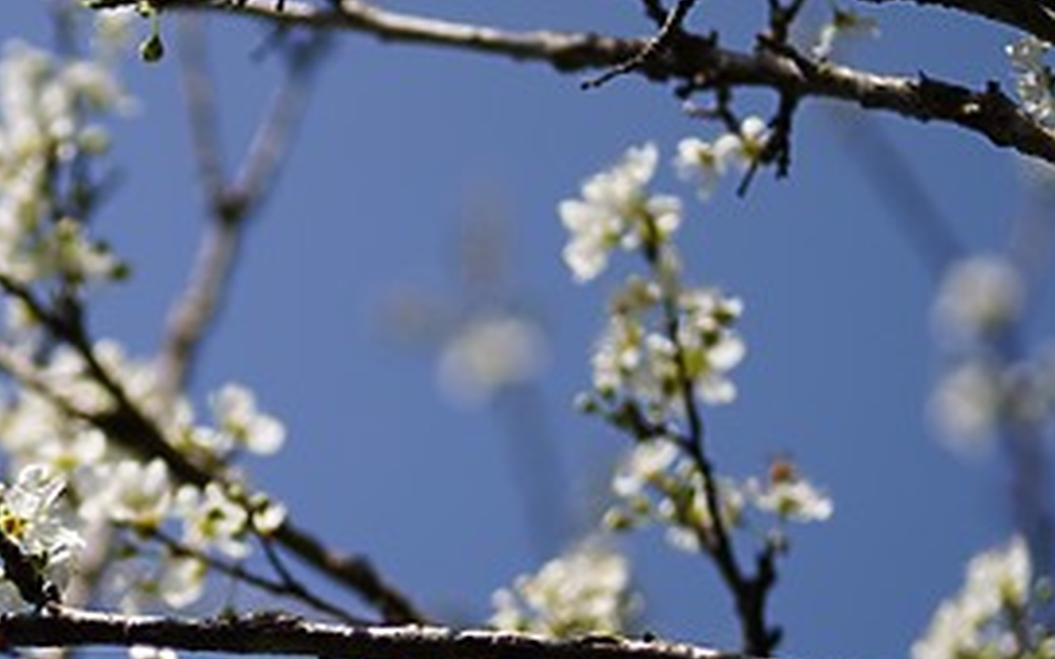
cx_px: -128
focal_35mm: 270
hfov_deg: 7.7
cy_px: 713
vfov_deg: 4.9
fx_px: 7763
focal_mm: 100
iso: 100
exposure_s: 1/2500
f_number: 2.8
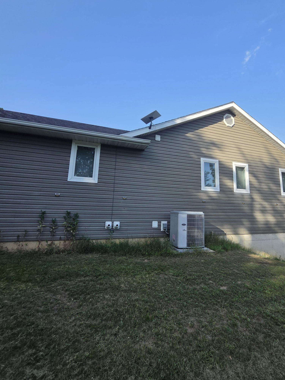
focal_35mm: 15
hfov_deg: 81.3
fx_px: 165
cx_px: 161
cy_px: 170
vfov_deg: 97.8
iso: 100
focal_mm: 2.2
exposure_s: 1/1053
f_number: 2.2
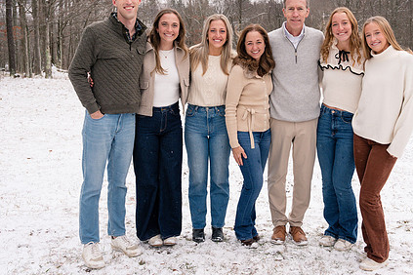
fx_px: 551
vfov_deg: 28.0
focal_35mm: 48
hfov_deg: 41.0
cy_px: 105
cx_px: 236
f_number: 6.3
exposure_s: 1/250
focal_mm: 35
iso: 400
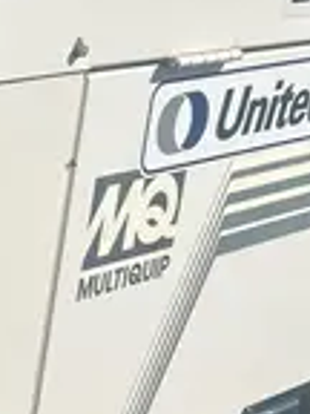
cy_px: 344
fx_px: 1576
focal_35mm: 132
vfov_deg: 14.8
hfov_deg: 10.8
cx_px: -164
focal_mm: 5.7
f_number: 1.5
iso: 50
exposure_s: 1/6993
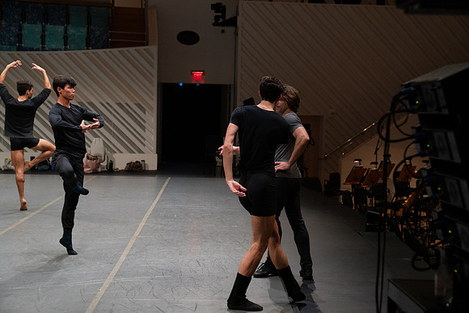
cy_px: 156
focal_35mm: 70
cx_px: 234
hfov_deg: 28.8
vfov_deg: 19.5
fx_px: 912
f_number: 4
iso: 5000
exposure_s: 1/400
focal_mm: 70
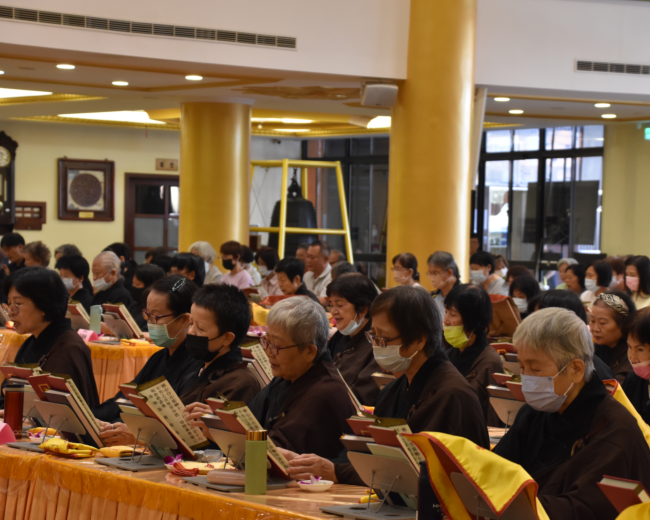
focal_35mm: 106
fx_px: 2039
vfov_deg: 14.5
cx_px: 354
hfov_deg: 18.1
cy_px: 260
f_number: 5.6
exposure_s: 1/125
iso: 1600
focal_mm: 62
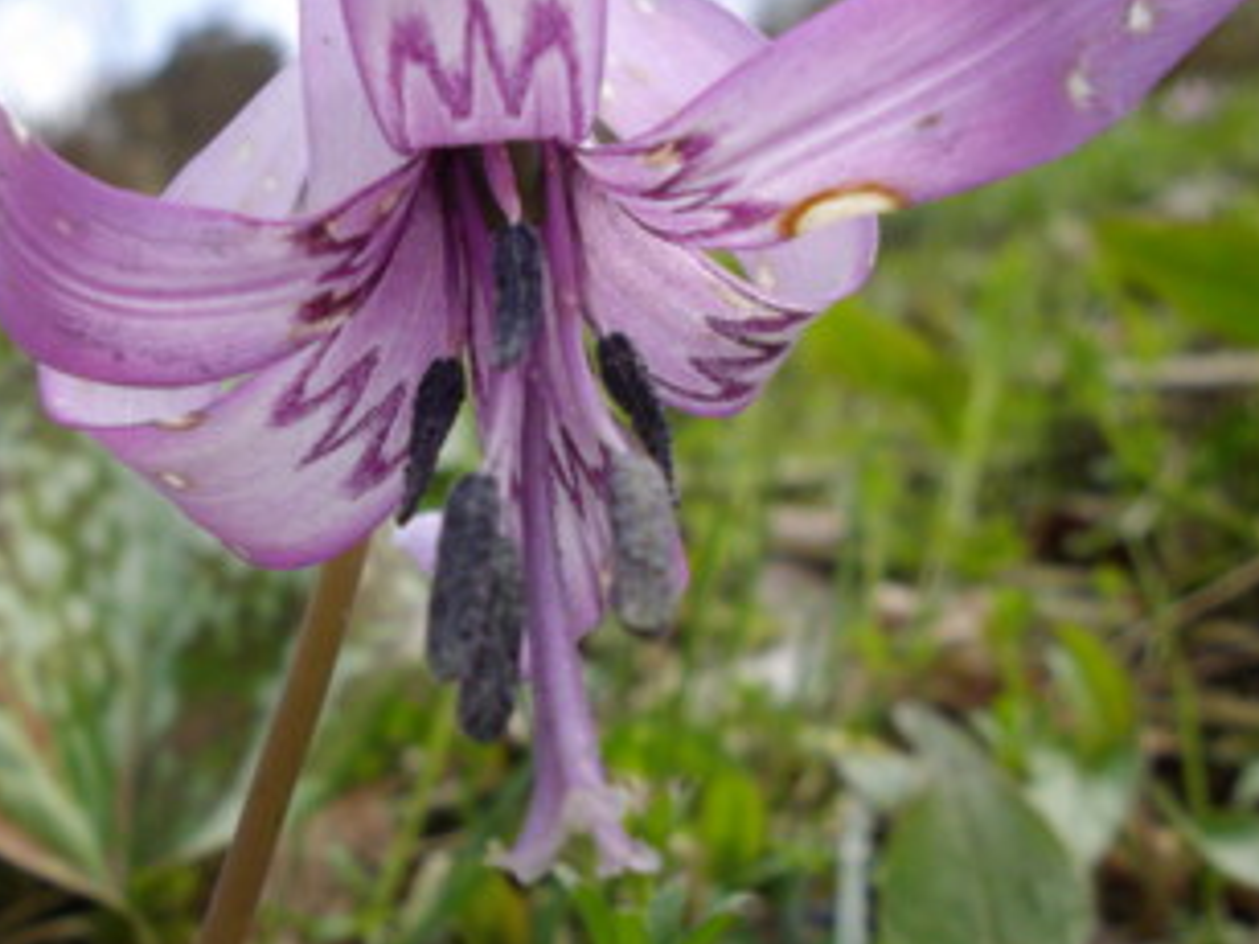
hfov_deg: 40.2
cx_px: 488
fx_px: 1709
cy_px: 410
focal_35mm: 47
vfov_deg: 30.8
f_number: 3.5
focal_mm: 5.8
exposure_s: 1/400
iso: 100
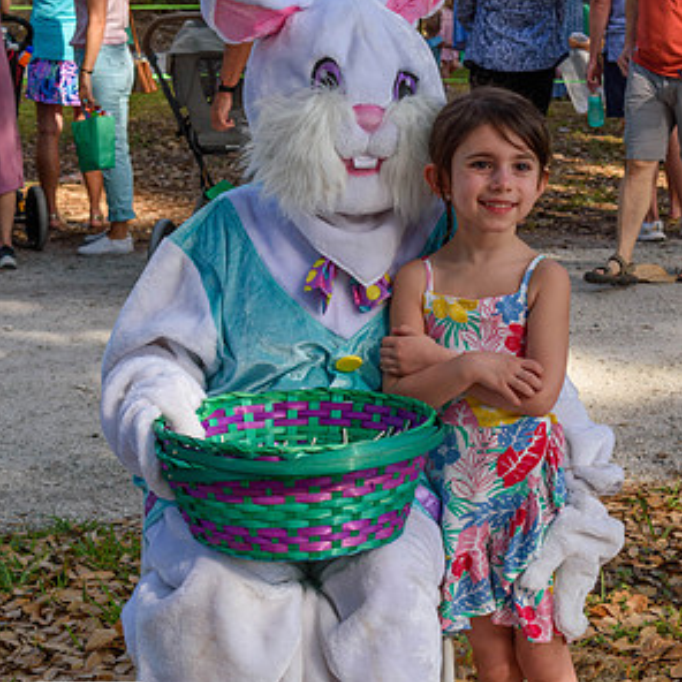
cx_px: 341
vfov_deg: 17.9
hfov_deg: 17.9
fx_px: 2162
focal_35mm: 97
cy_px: 403
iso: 320
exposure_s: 1/250
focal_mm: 50
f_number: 8
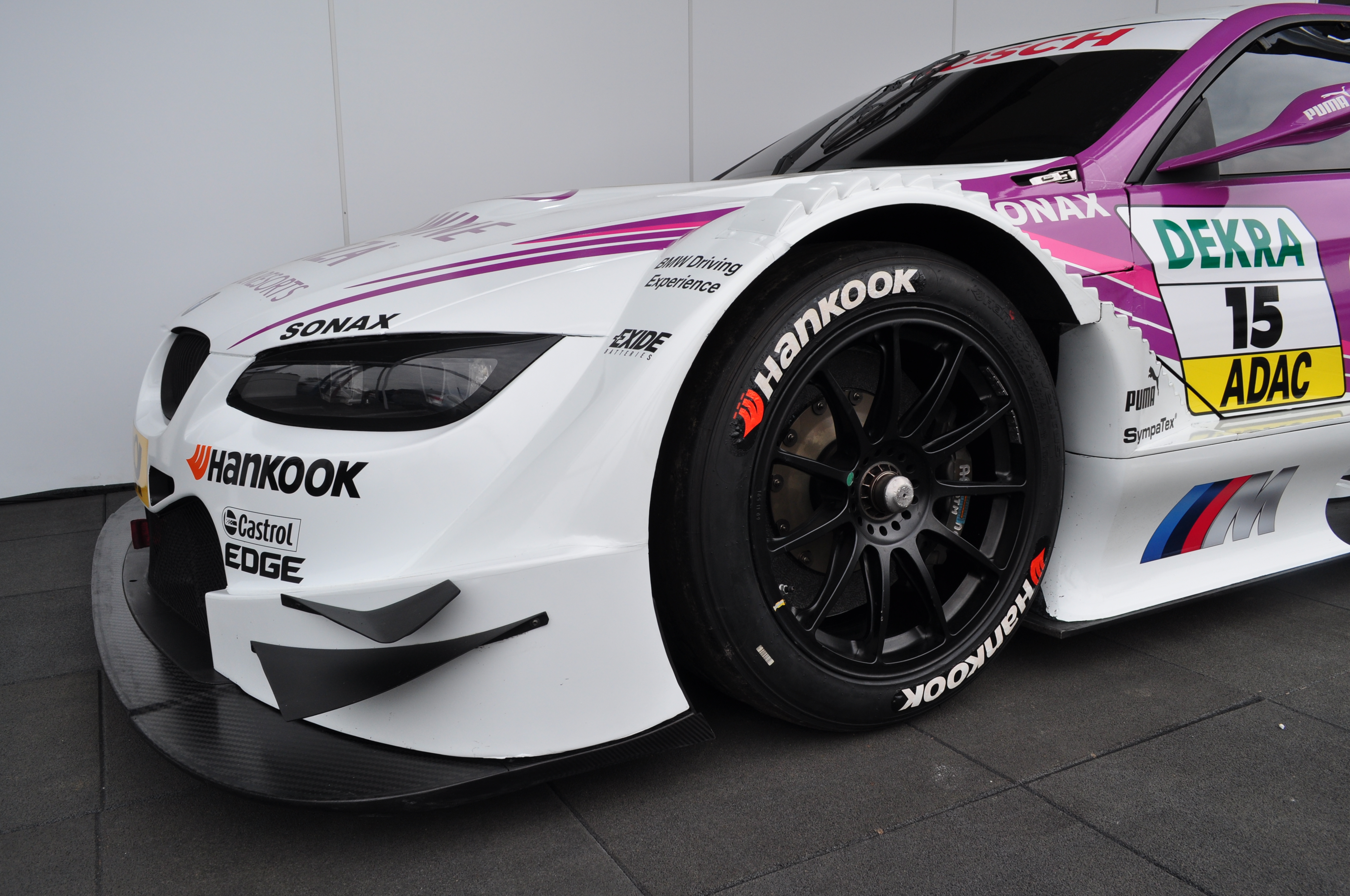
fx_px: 1011
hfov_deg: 67.4
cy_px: 448
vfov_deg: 47.8
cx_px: 675
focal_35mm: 27
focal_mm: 18
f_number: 10
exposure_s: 1/400
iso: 250
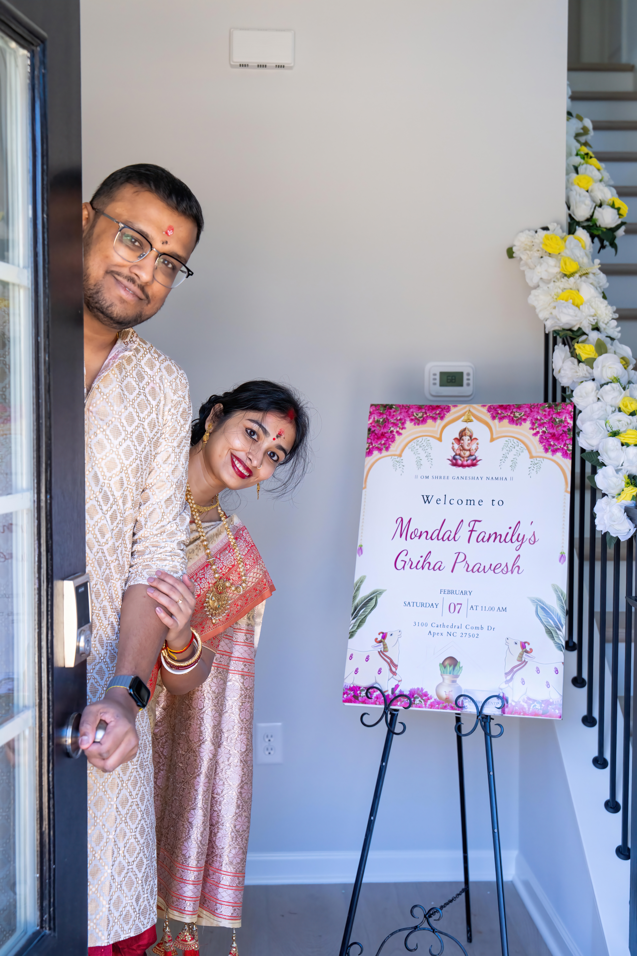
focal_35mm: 45
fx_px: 1194
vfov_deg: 43.6
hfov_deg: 29.9
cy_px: 478
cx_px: 318
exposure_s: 1/200
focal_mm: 45
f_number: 4.5
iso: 640
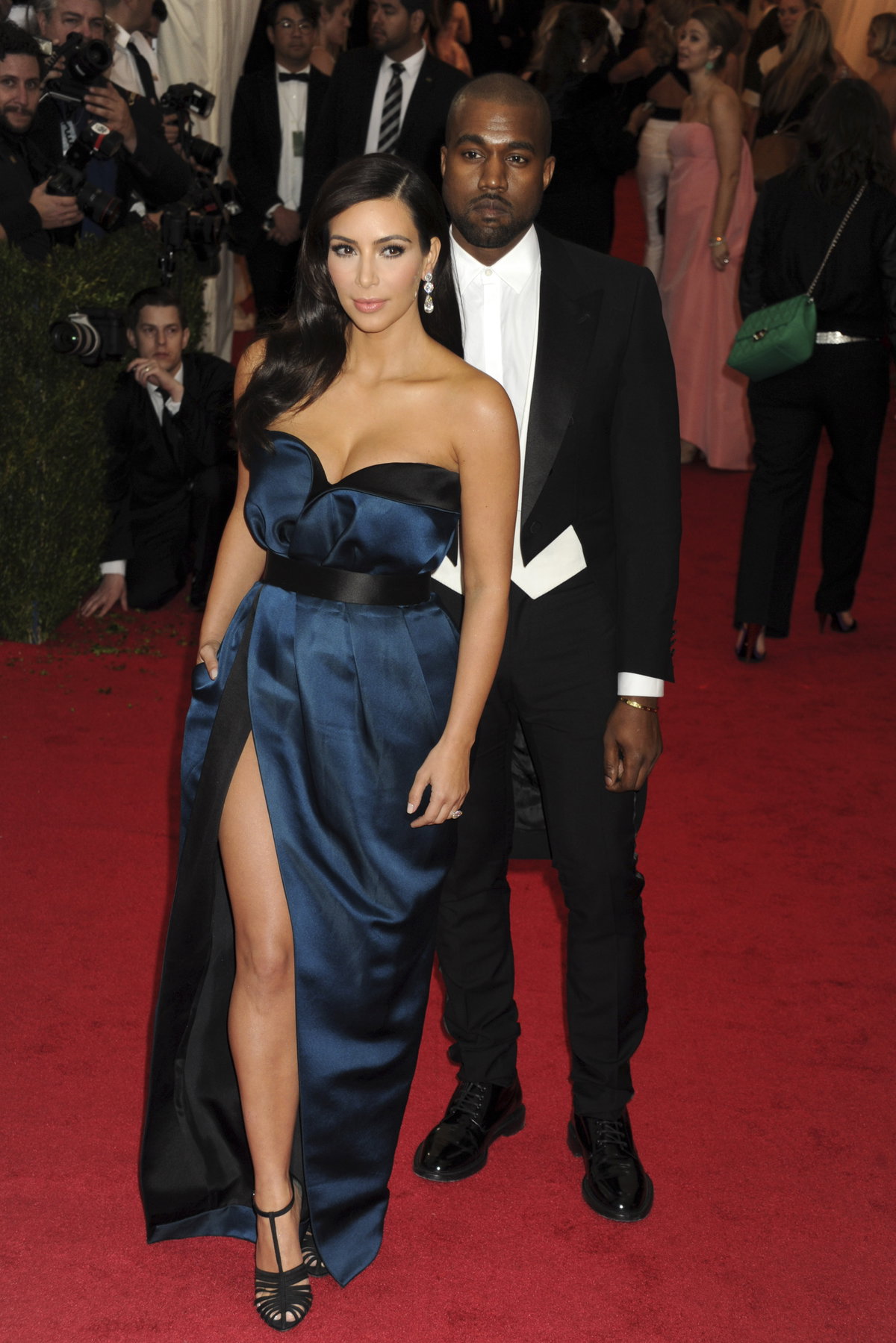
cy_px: 672
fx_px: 2463
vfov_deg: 30.5
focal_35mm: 66
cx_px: 448
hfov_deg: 20.6
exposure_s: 1/250
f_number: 5.6
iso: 800
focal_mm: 66
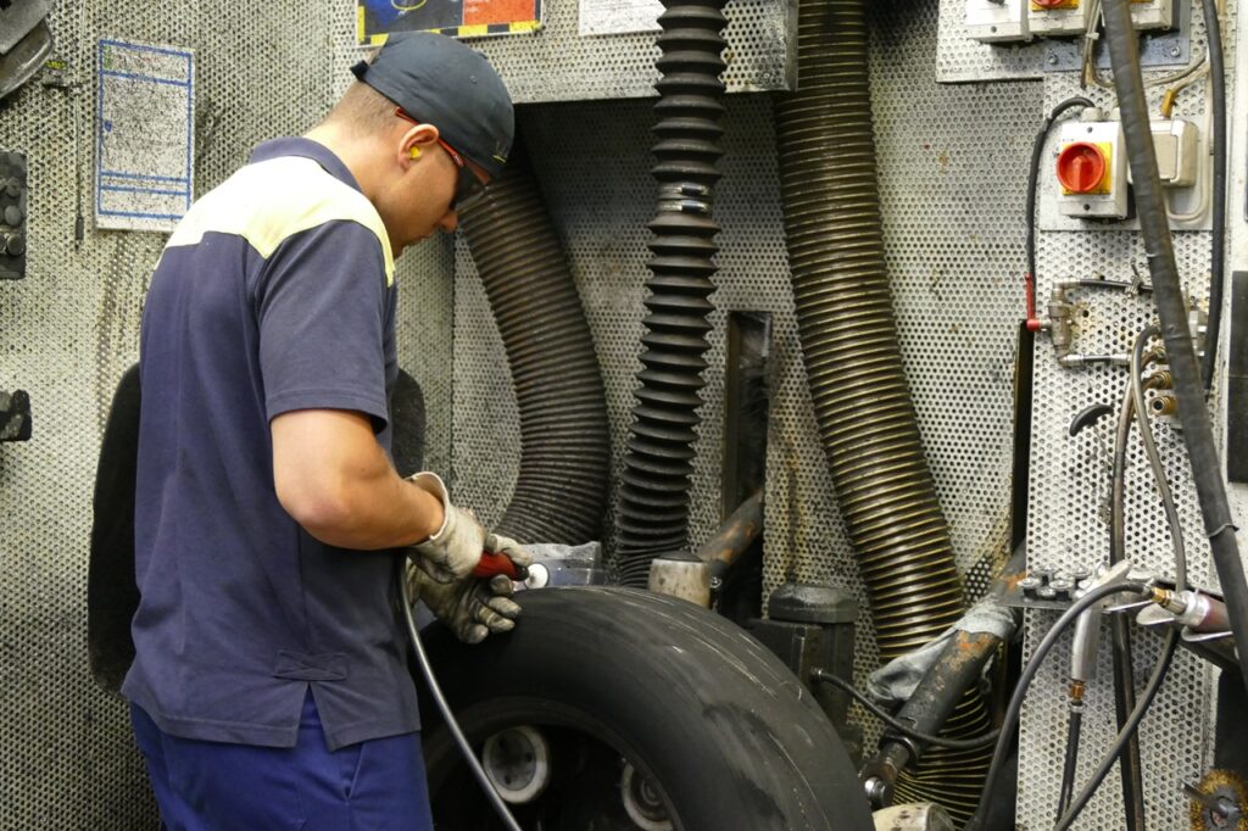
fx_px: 1871
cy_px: 416
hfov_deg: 36.9
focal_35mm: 54
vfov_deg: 25.0
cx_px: 624
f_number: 3.4
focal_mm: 19.84
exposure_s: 1/80
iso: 1250
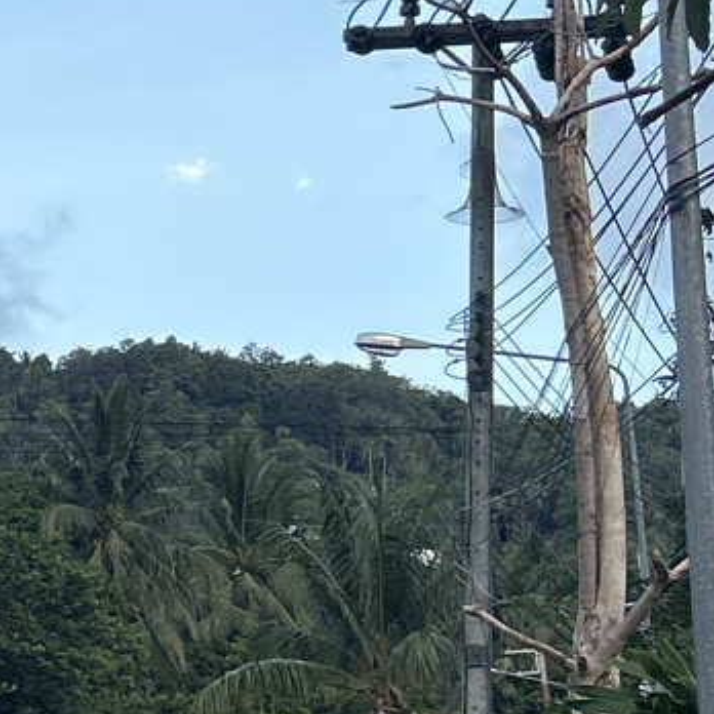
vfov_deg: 13.2
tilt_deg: +11.1
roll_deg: -1.5
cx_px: -940
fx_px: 3080
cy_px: 371
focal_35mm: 132
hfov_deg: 11.3
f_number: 1.5
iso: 50
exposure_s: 1/639
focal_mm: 5.7
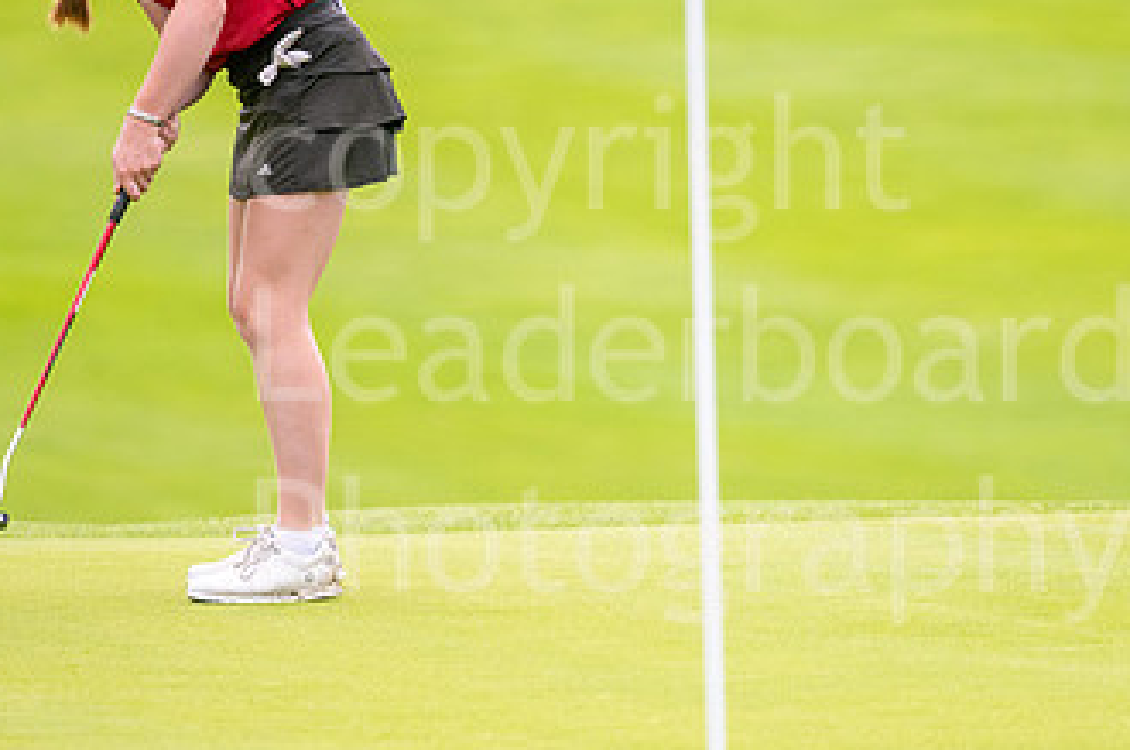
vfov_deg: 1.7
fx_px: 24823
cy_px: 377
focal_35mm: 792
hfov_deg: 2.6
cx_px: 699
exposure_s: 1/1250
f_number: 4
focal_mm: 300
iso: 320
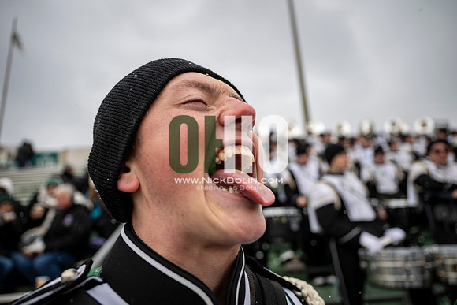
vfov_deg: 53.2
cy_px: 152
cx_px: 228
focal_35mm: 24
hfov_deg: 73.7
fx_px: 305
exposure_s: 1/500
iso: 160
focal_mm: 24
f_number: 2.8
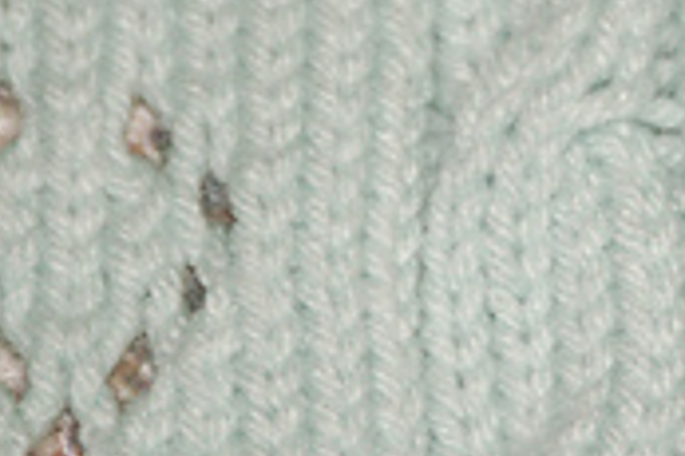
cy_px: 147
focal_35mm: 721
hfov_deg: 2.9
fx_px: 13706
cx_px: 661
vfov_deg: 1.9
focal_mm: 130
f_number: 5
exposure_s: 1/60
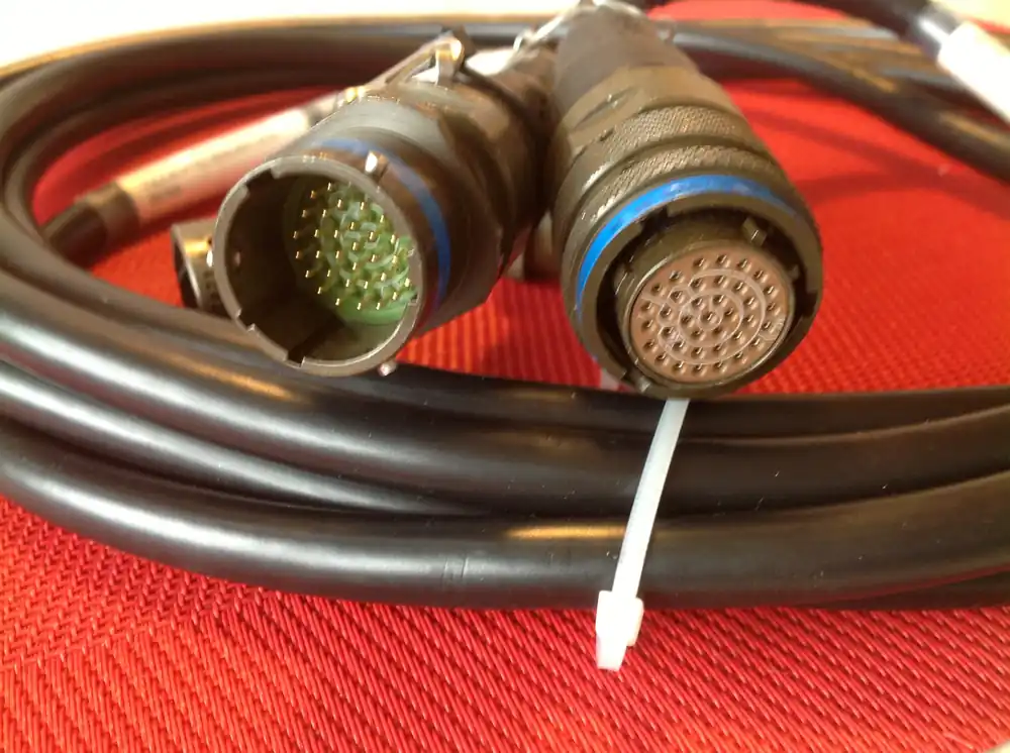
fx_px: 1019
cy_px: 376
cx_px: 505
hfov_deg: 52.7
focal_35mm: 35
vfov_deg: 40.6
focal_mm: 4.28
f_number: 2.4
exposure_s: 1/15
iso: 125
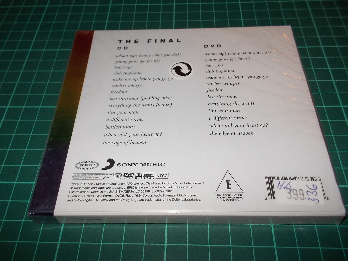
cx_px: 174
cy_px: 130
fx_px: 292
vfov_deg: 48.2
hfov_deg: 61.7
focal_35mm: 29
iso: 200
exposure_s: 1/30
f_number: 3.3
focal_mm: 4.1
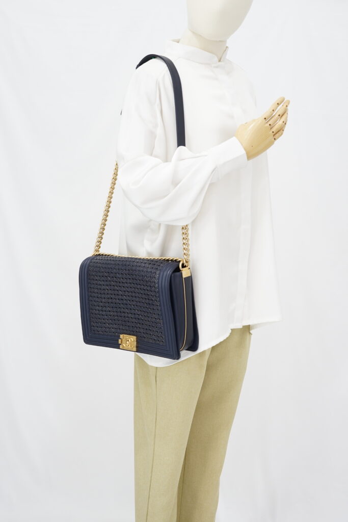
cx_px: 174
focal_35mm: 50
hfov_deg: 27.0
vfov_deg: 39.6
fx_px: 725
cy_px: 261
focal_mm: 50
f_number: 6.3
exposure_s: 1/8
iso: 640
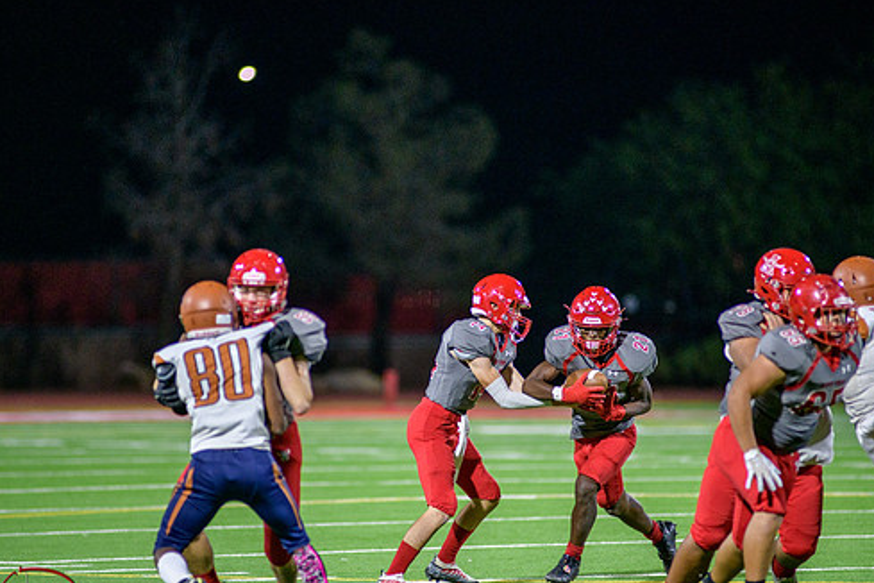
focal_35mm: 356
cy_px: 341
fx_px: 8642
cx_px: 433
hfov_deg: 5.8
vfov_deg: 3.9
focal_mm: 300
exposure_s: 1/500
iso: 2000
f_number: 2.8
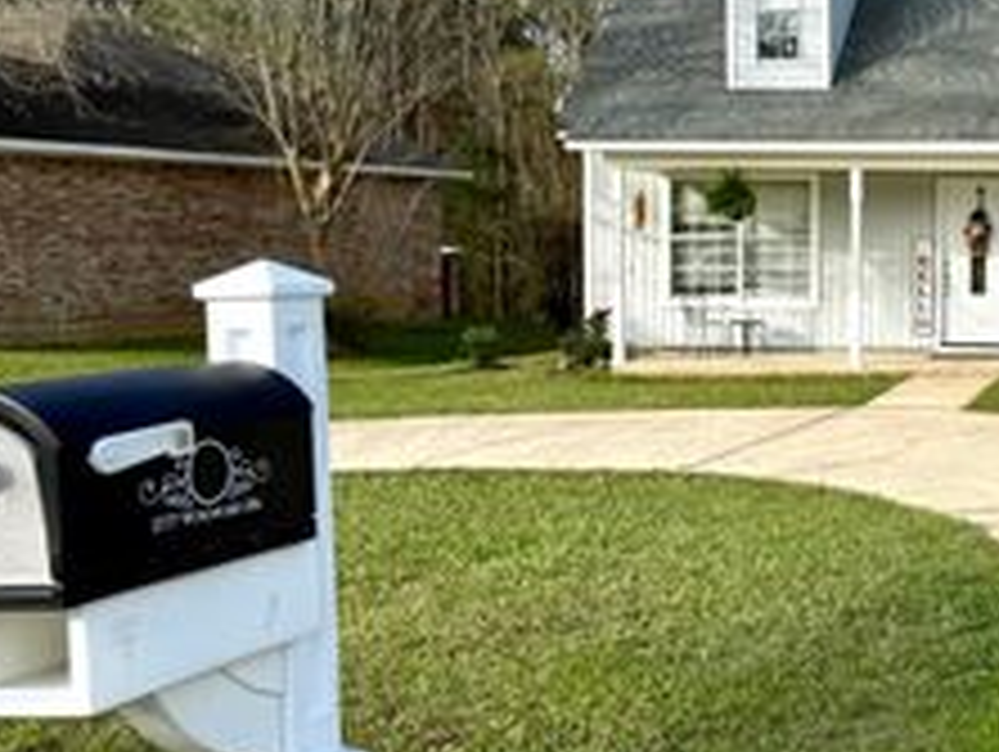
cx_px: 1022
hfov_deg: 32.4
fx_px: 1560
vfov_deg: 27.0
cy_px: 277
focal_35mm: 54
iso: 80
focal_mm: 6.76
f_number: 1.78
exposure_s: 1/1727
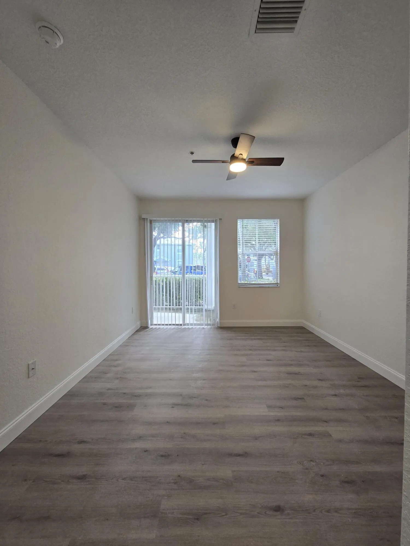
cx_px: 205
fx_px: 205
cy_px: 273
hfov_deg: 89.9
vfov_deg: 106.2
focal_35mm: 13
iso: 50
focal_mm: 2.2
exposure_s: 1/60
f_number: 2.2
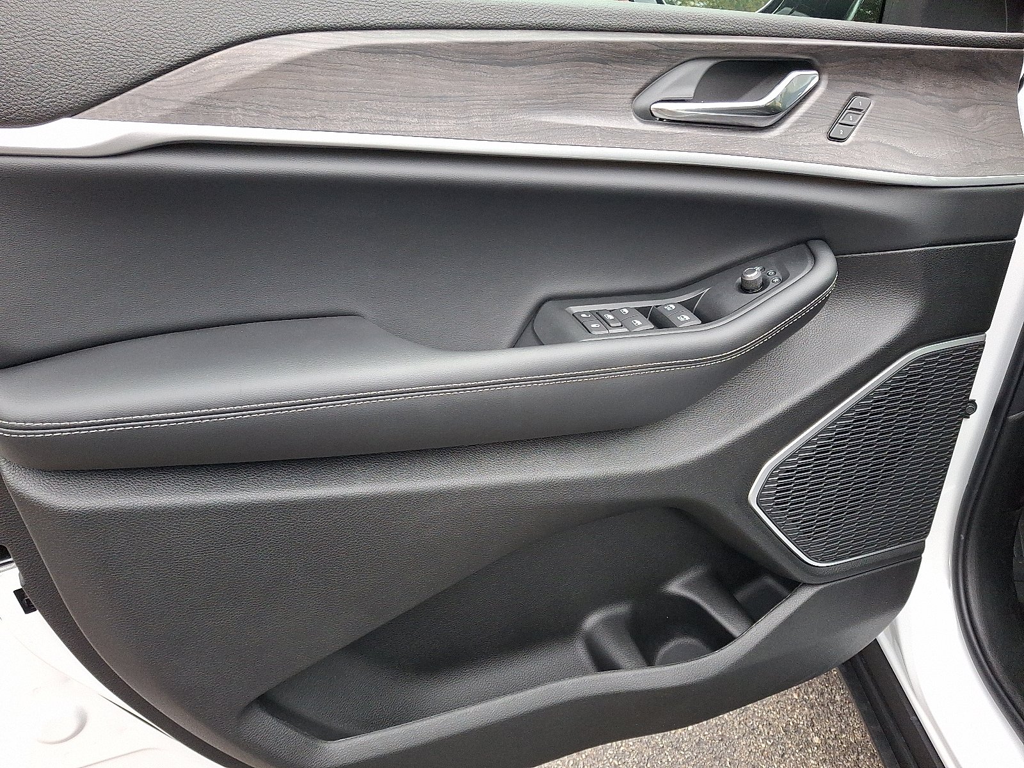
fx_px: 740
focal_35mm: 25
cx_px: 512
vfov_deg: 54.9
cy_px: 384
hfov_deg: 69.4
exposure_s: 1/120
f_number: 1.8
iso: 178
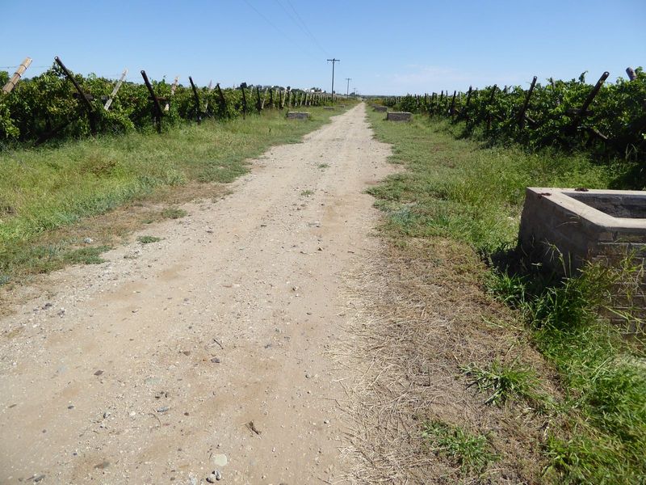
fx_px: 467
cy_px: 242
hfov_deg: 69.4
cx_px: 323
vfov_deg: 54.9
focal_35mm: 25
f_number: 3.3
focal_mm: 4.3
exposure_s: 1/1000
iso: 80
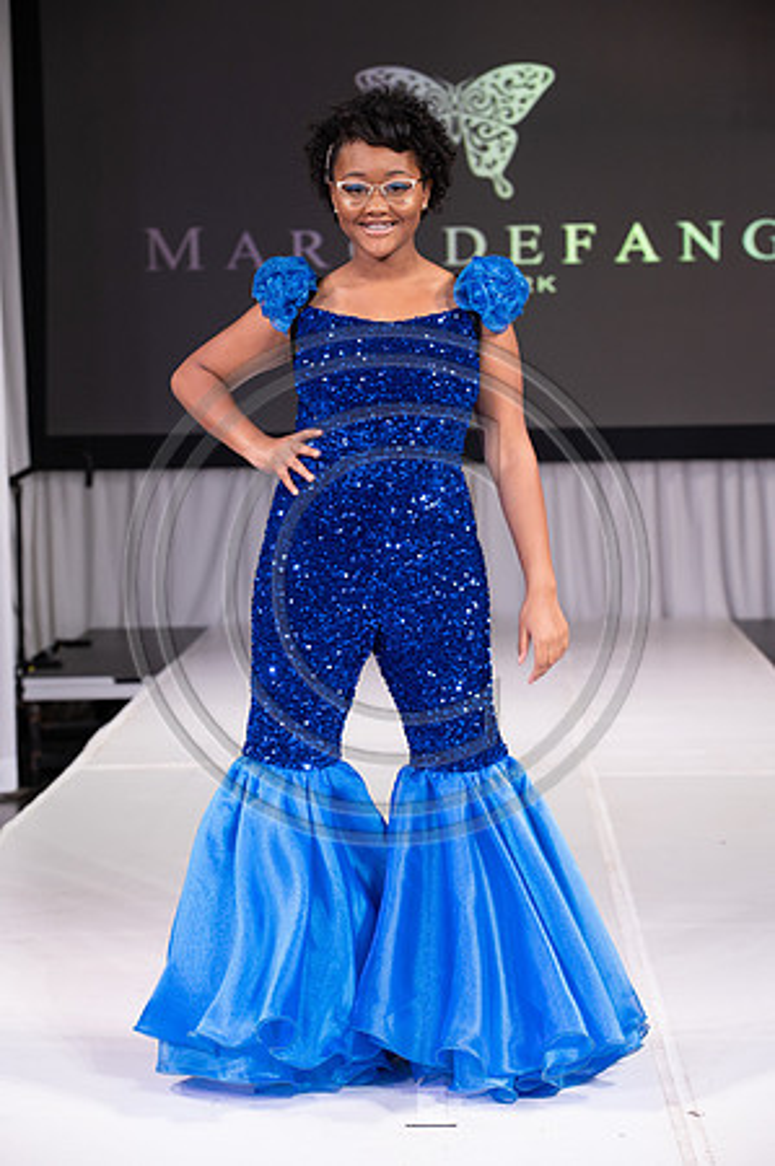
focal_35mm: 102
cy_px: 583
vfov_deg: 20.0
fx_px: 3301
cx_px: 388
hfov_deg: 13.4
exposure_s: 1/400
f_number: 5.6
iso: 2000
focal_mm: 102
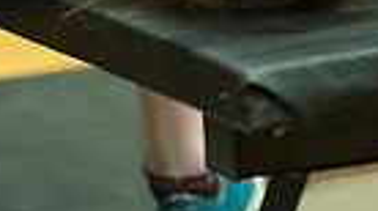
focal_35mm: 707
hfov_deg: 3.1
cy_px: -251
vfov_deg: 1.7
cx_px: 93
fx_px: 7073
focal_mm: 160
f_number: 2.8
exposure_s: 1/500
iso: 6400
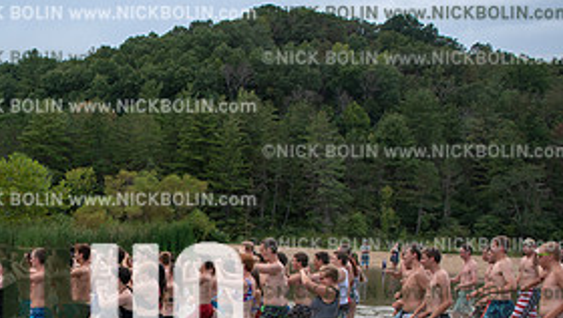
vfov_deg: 22.0
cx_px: 101
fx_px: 777
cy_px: 339
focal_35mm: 52
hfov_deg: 38.1
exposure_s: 1/800
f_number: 3.2
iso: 160
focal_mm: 24
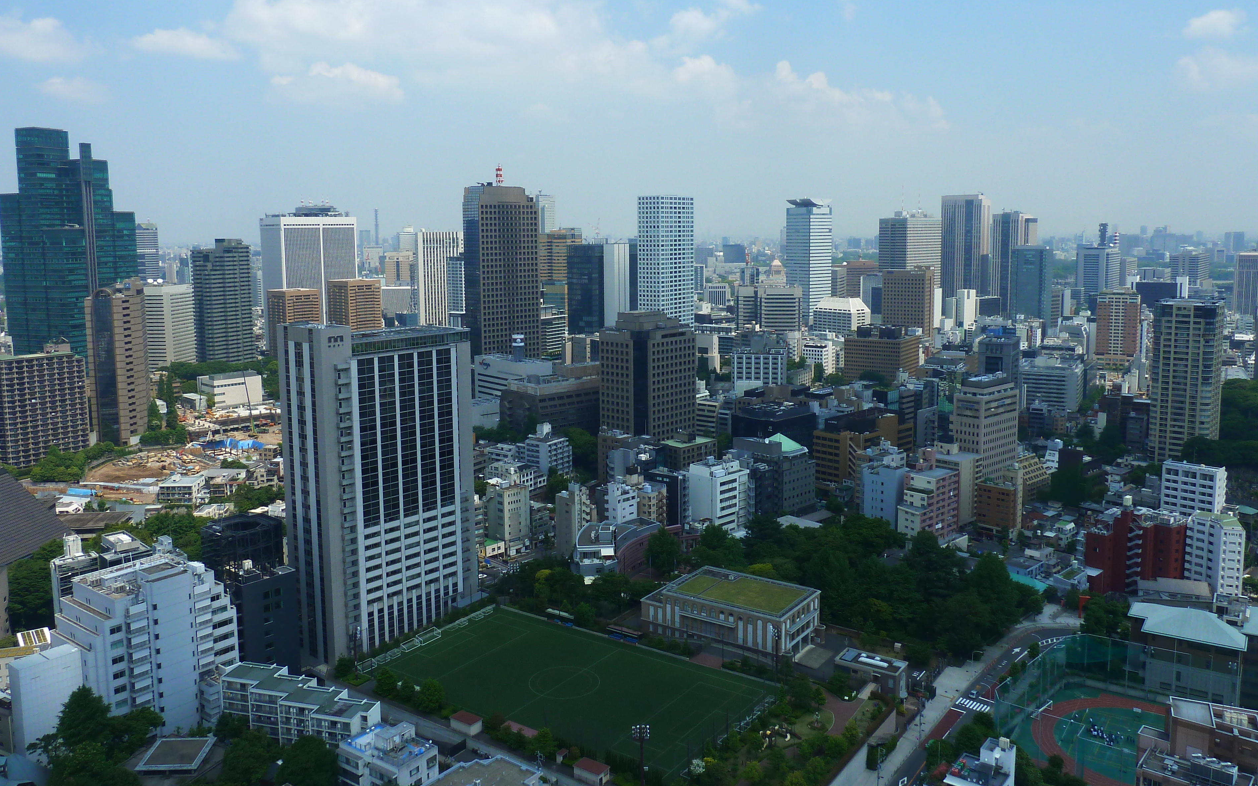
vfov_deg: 44.4
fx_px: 960
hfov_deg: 66.4
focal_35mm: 28
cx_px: 597
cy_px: 341
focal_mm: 4.1
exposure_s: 1/400
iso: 80
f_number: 4.5
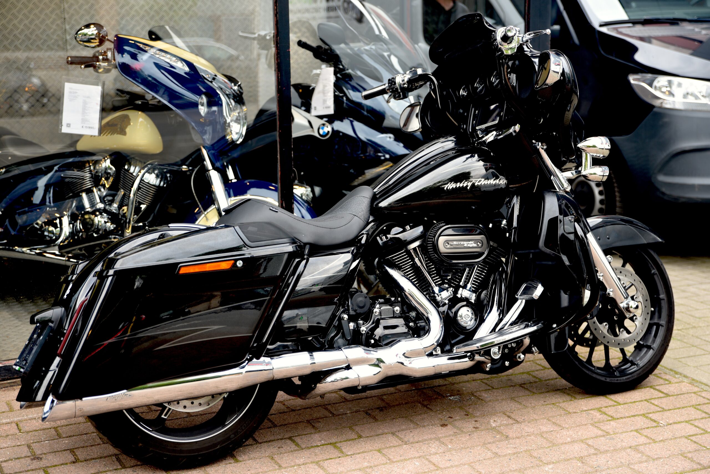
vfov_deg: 23.4
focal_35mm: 58
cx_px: 355
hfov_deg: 34.5
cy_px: 237
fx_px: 1144
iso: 100
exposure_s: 1/60
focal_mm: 58
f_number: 2.8
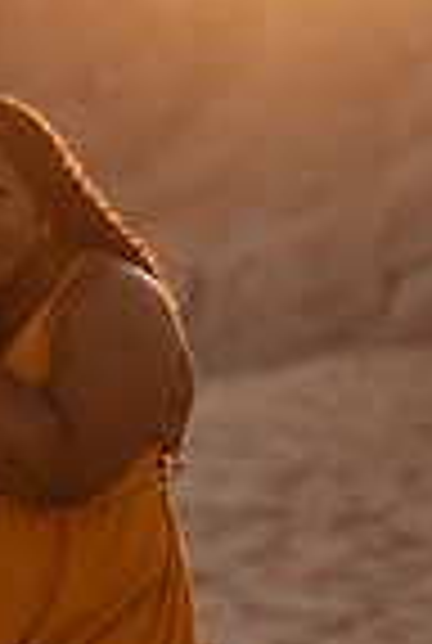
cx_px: -212
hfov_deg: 7.5
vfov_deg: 11.3
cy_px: 428
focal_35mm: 182
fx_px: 3260
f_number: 1.4
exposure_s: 1/4000
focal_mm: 58
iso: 100
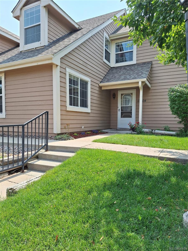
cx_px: 94
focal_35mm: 23
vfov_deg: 73.9
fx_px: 167
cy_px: 126
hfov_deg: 58.9
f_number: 1.8
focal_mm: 5.54
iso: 40
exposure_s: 1/1212
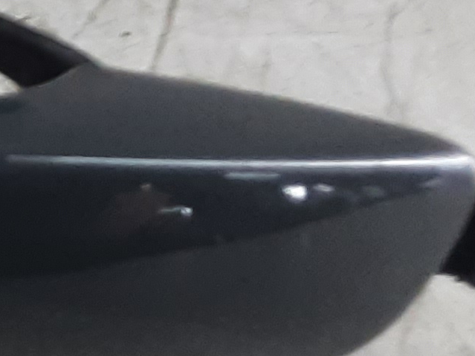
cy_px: 346
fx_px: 1893
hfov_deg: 12.0
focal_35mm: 138
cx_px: -598
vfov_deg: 10.7
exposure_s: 1/50
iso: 100
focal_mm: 2.91
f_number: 1.9
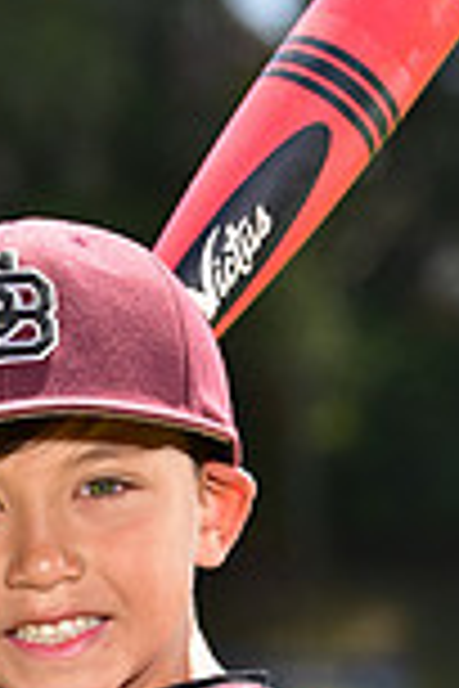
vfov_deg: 4.0
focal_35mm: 512
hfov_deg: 2.7
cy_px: 841
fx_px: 9791
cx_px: 160
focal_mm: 135
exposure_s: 1/200
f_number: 5.6
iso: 80
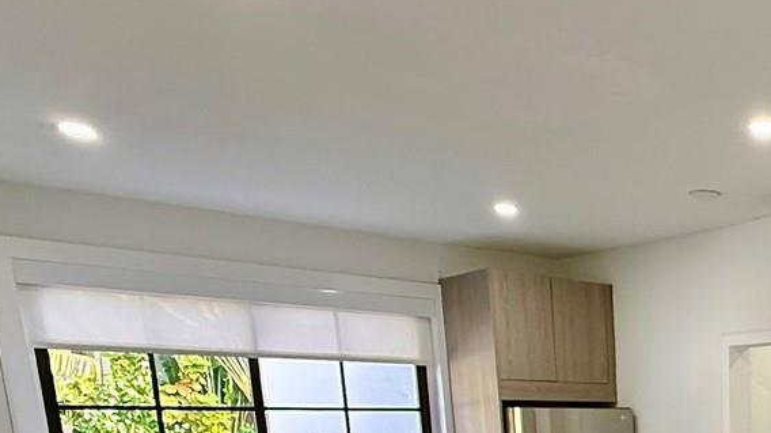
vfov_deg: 23.5
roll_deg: -0.6
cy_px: 604
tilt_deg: -13.0
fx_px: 879
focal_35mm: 43
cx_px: 828
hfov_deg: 39.6
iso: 160
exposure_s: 1/99
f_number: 2.2
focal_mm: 2.22
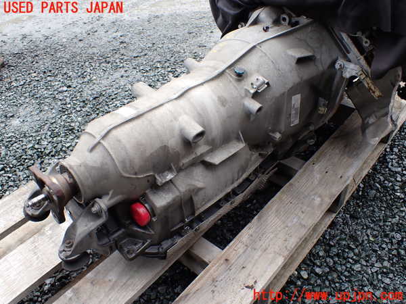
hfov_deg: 60.0
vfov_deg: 46.8
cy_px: 152
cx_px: 203
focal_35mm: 30
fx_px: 352
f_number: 3.2
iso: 100
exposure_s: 1/200
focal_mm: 5.4
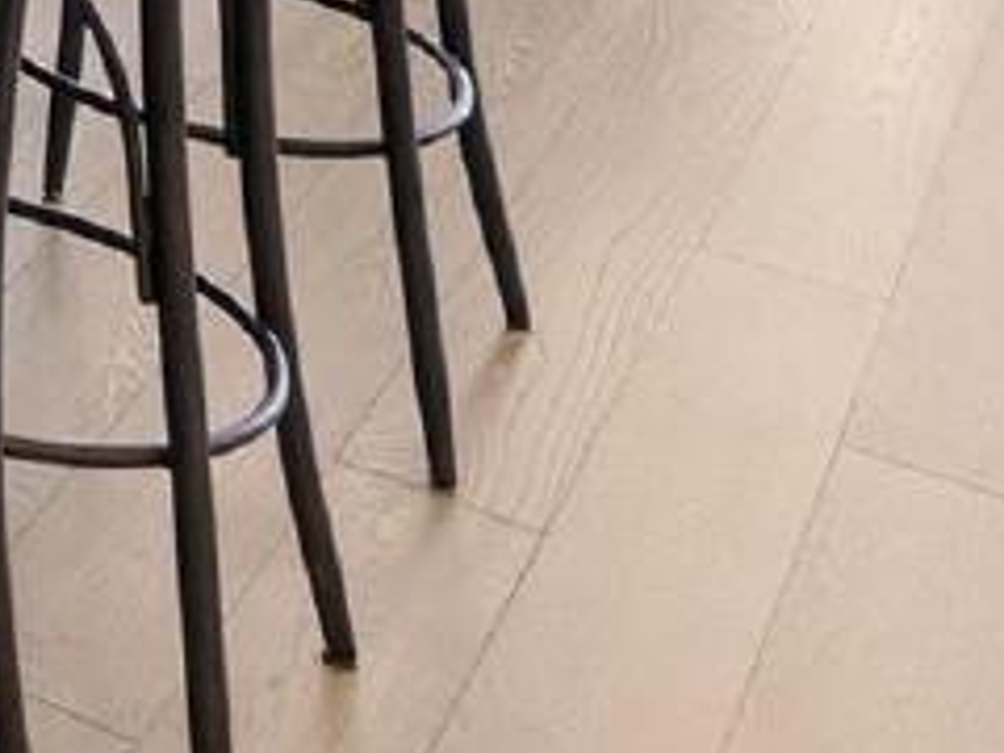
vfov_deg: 11.9
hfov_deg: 15.3
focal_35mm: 96
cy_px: -1159
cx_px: -1138
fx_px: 2784
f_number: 9
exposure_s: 1/40
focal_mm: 16
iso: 250
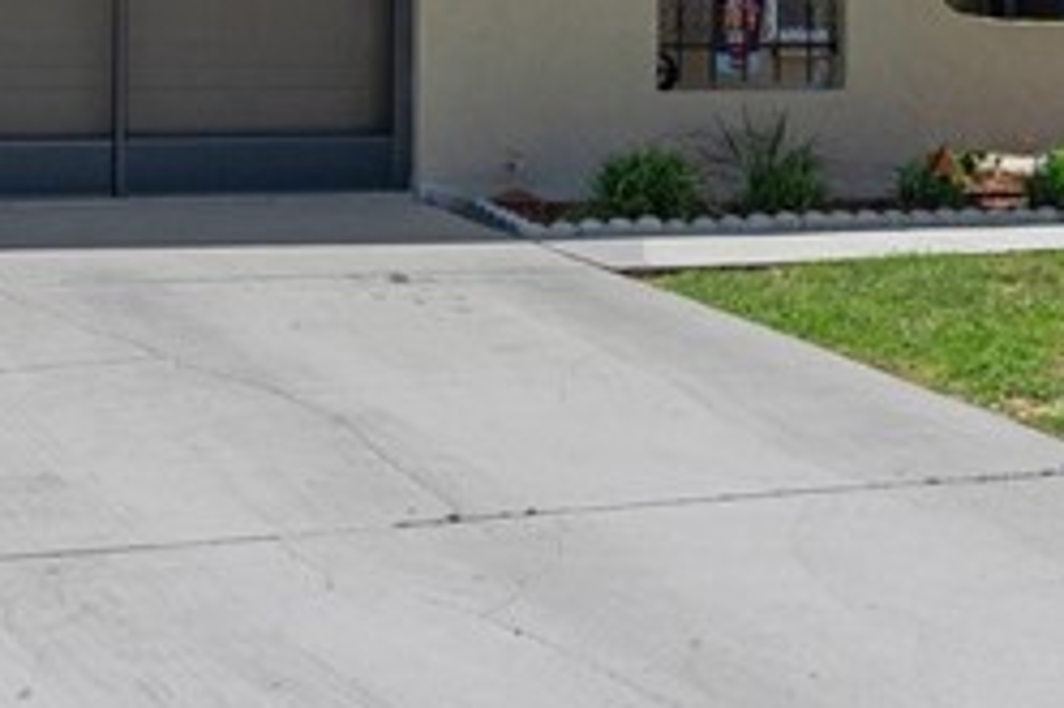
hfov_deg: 19.3
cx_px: 811
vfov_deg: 12.9
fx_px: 3101
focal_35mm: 105
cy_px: -2
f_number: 8
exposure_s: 1/500
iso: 250
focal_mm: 16
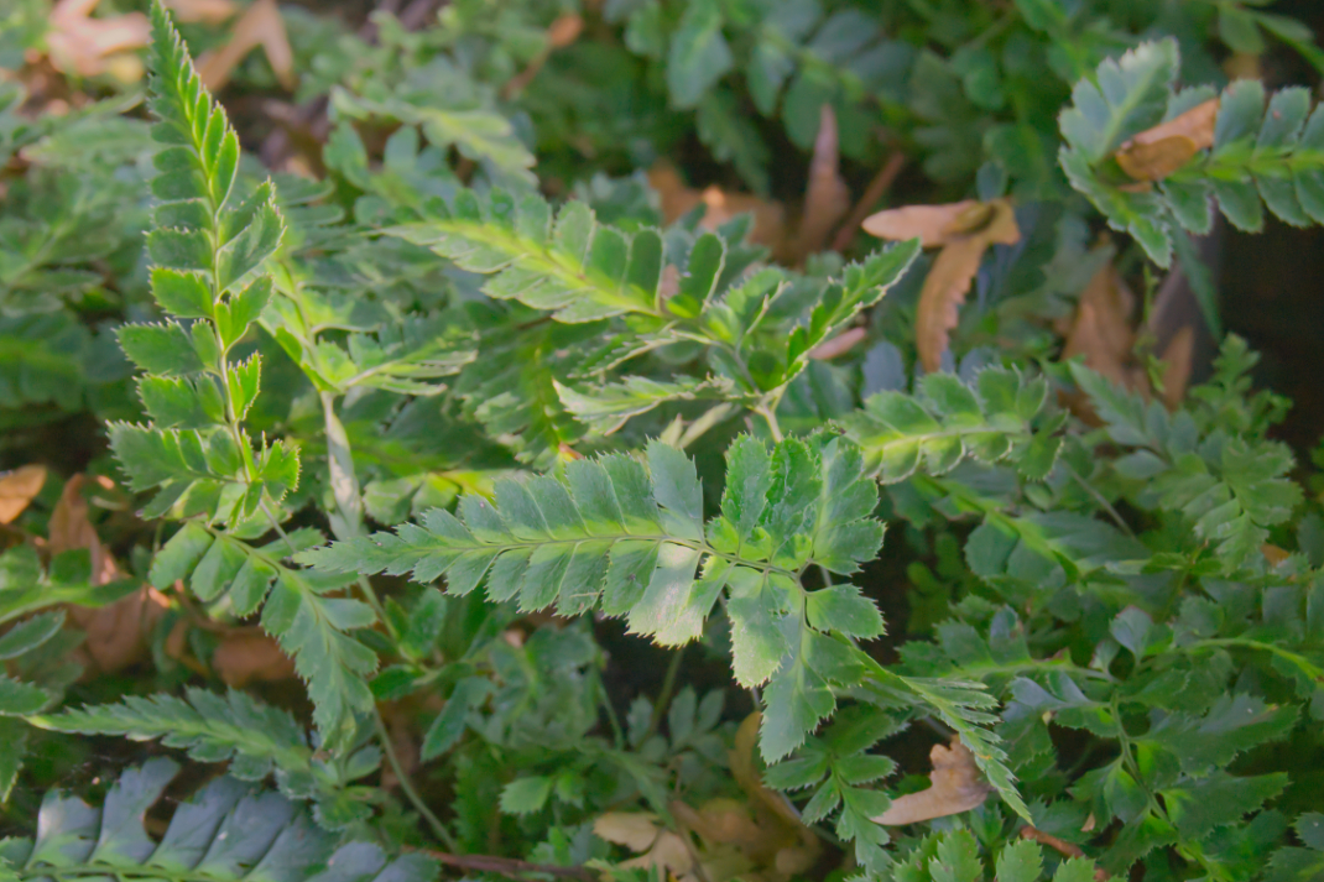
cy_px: 449
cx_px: 621
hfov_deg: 22.0
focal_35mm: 93
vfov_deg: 14.8
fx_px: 3403
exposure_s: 1/80
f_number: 10
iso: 3200
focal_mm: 55
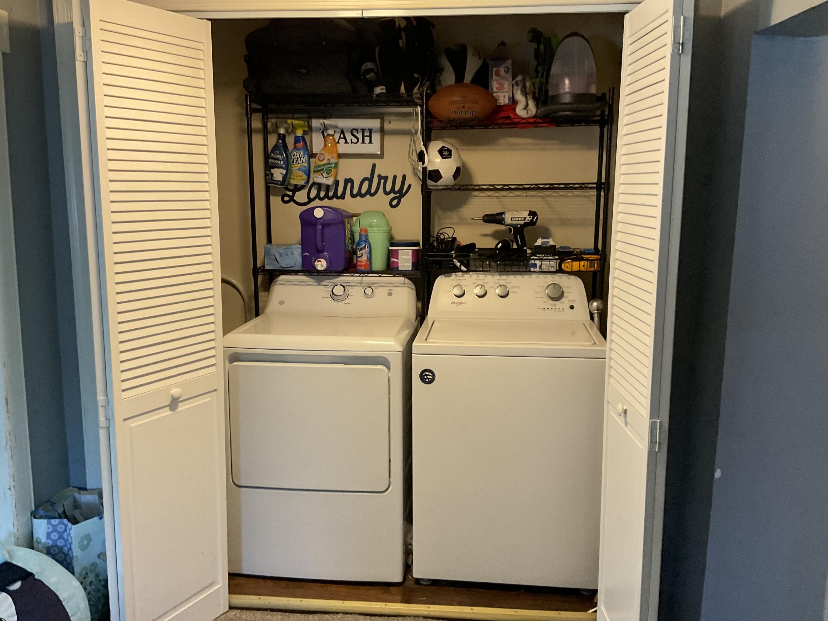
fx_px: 765
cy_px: 318
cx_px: 405
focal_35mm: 32
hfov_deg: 56.8
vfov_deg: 44.2
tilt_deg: -10.9
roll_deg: +0.8
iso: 200
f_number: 1.8
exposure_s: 1/60
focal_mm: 3
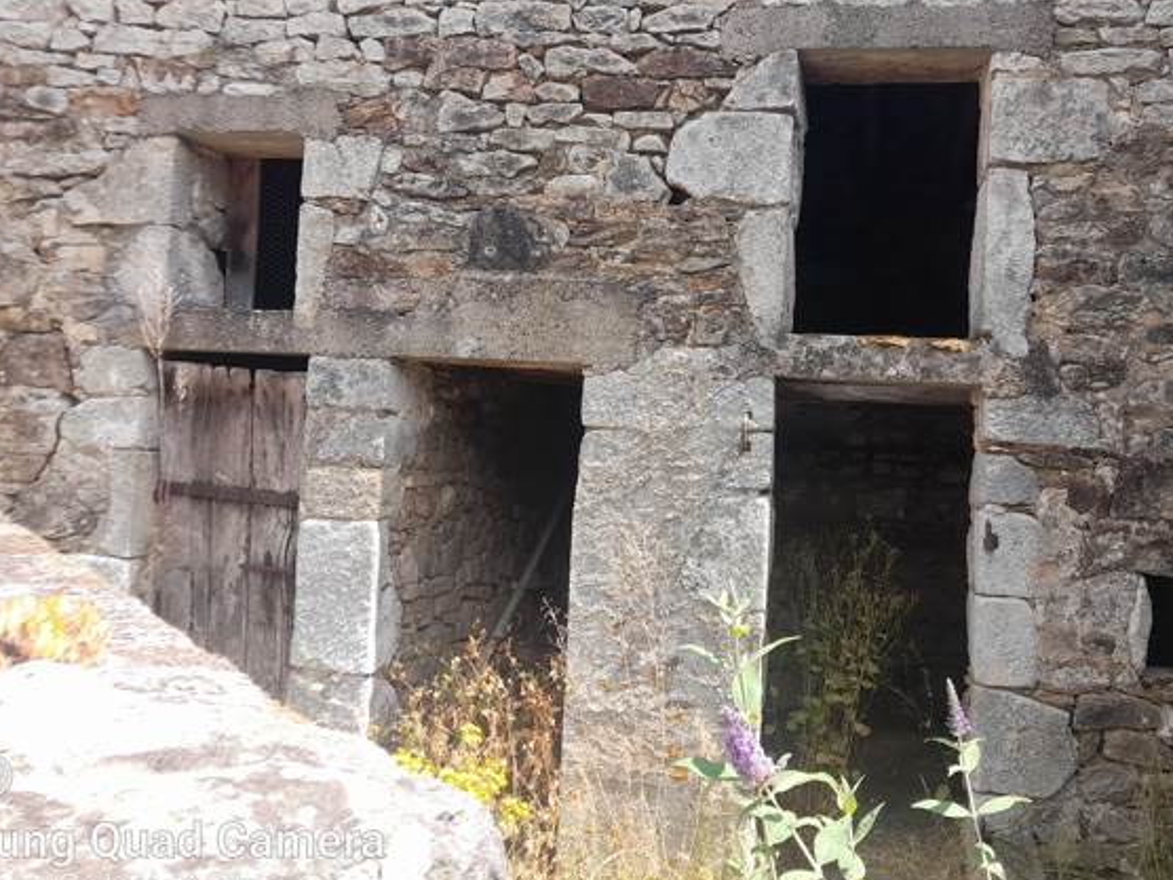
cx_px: 620
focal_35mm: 36
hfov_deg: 51.3
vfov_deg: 39.6
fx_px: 1220
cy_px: 378
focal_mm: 4.6
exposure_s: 1/190
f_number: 2
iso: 20
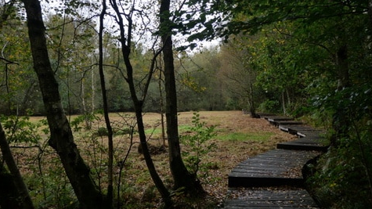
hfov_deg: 59.5
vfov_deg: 35.6
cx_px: 185
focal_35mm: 33
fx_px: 325
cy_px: 99
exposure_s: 1/80
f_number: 3.8
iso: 200
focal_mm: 15
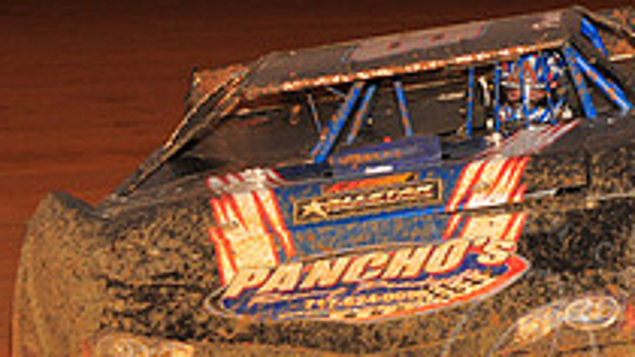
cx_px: 499
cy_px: 112
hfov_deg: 9.3
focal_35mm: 231
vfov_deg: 5.3
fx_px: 3889
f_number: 7.1
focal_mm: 80
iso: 1250
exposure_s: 1/320
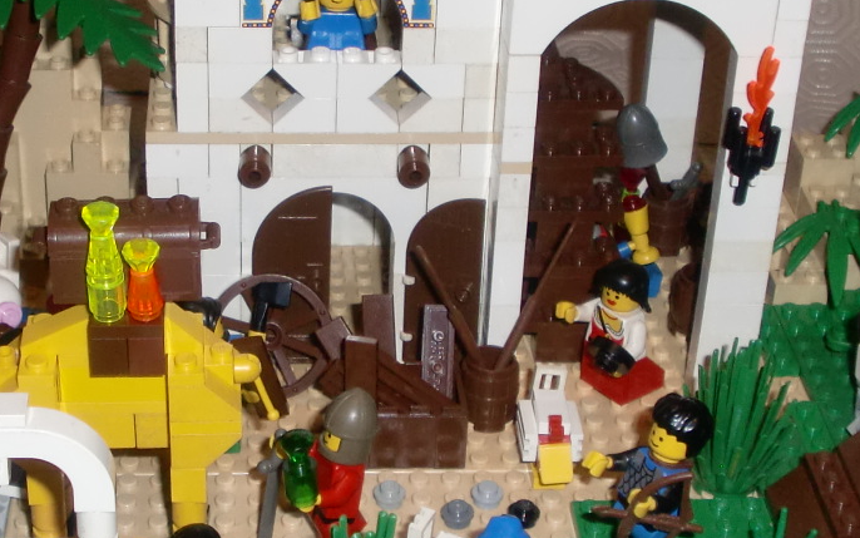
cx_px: 336
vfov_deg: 15.6
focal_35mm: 84
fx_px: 1969
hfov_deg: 24.6
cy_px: 252
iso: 160
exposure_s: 1/60
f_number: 2.8
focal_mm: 5.58
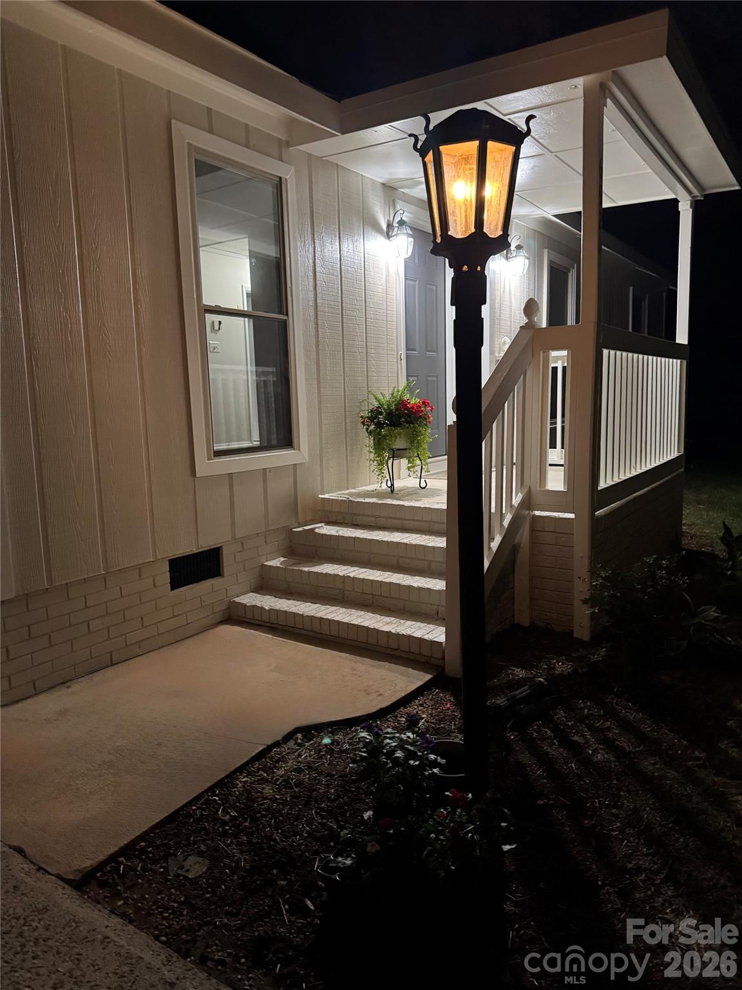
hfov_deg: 56.8
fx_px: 686
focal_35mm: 24
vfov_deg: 71.6
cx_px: 371
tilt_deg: -8.9
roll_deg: +1.0
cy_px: 495
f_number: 1.78
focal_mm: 6.76
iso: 1000
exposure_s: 1/40
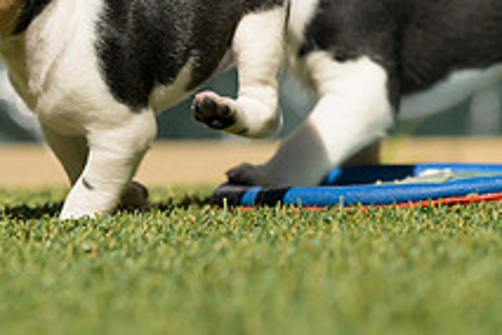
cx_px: 185
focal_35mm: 650
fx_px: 9063
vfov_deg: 2.1
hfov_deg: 3.2
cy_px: -98
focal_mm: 135
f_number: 2.8
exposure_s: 1/16000
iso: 800
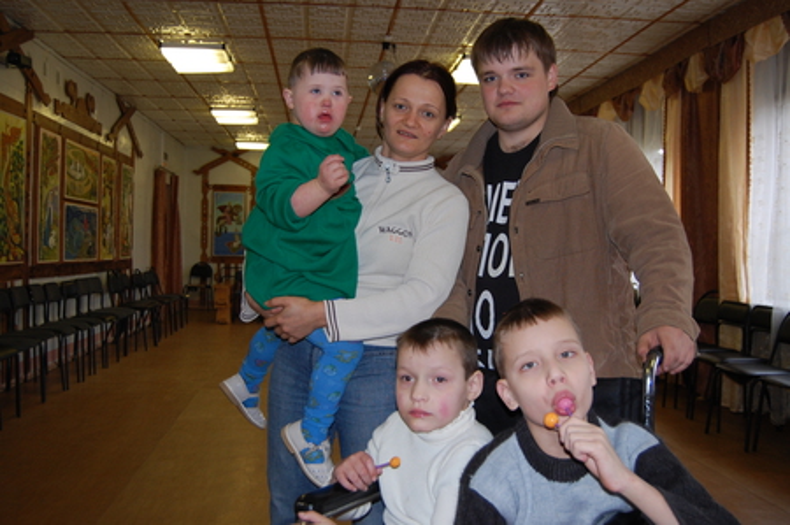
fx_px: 789
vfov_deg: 36.8
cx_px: 395
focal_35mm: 36
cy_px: 262
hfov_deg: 53.2
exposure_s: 1/60
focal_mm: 24
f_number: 4
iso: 400
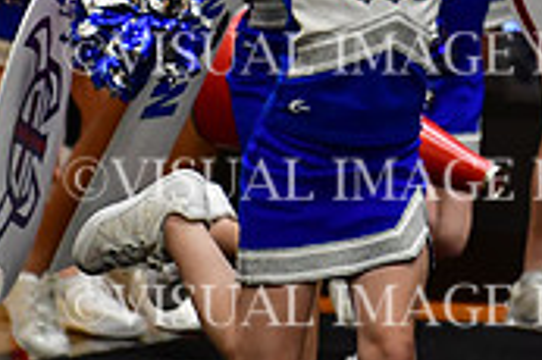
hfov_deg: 2.1
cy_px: -136
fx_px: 15131
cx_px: 517
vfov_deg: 1.4
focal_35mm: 1006
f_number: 2.8
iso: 4000
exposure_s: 1/800
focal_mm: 200
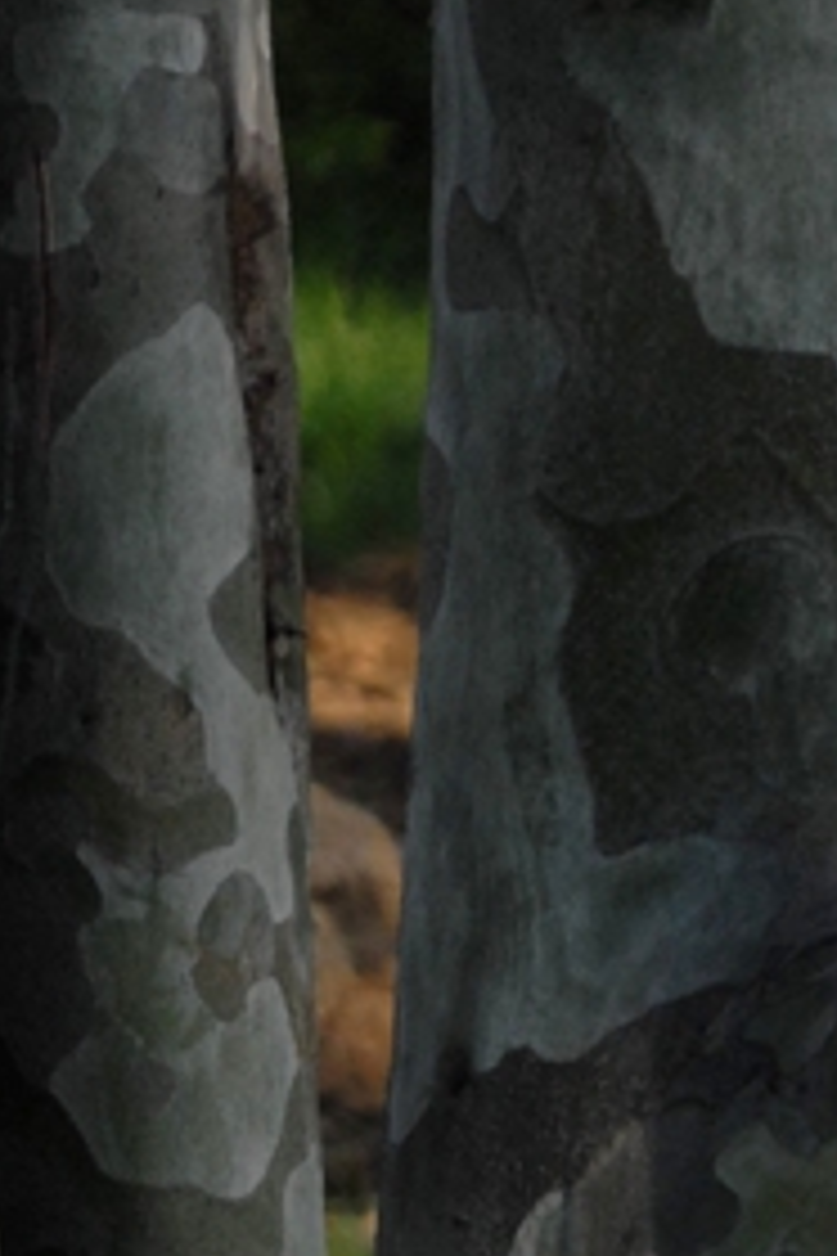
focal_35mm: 430
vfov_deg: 4.8
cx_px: 151
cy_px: 1594
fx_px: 14995
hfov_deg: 3.2
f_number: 9
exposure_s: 1/320
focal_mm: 78
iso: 400
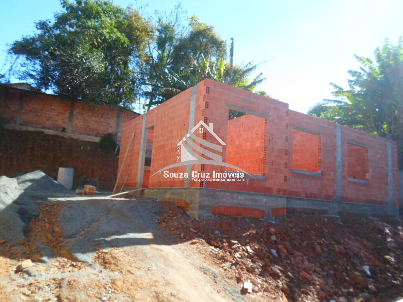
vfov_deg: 54.9
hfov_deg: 69.4
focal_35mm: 25
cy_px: 151
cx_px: 202
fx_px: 291
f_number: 2.5
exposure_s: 1/500
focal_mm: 4.5
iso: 80
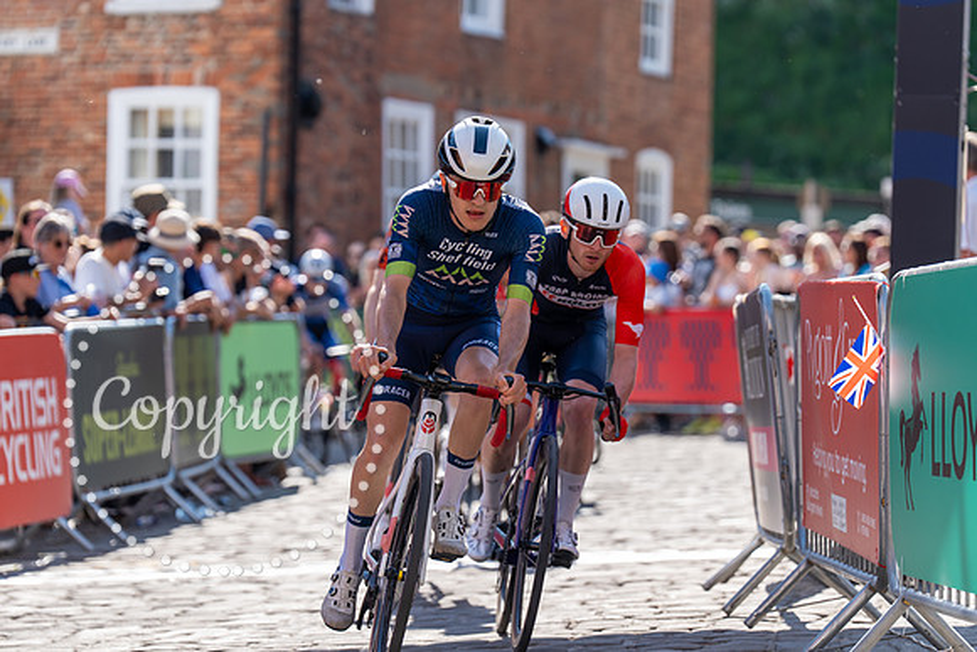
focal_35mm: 156
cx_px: 488
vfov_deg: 8.8
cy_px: 326
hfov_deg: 13.2
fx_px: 4234
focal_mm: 156
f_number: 3.5
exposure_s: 1/1000
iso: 200
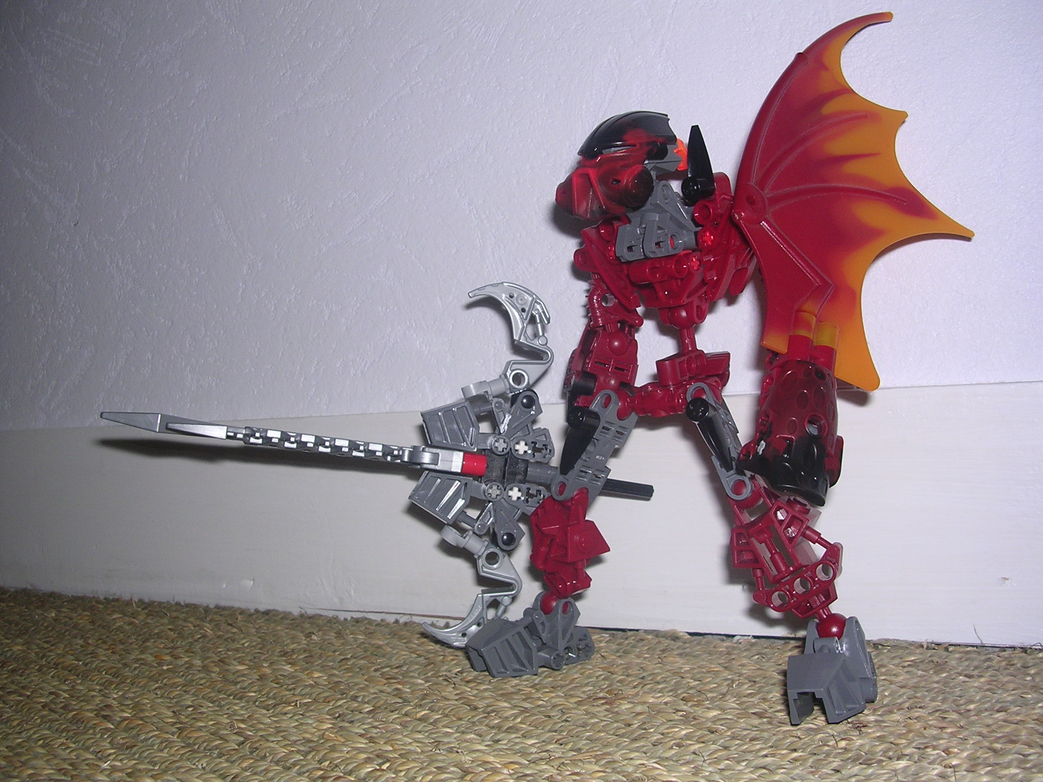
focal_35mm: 38
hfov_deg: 49.0
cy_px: 391
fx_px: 1145
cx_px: 522
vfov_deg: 37.7
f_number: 2.8
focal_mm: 5.8
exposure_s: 1/60.1
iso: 100
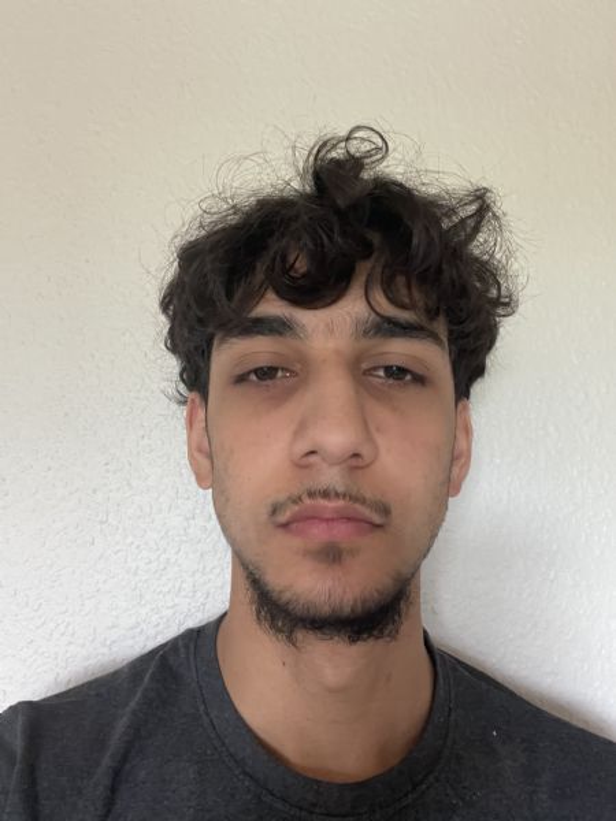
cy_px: 410
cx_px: 308
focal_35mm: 30
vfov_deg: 60.0
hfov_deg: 46.8
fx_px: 712
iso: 500
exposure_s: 1/30
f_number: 2.2
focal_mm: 2.71
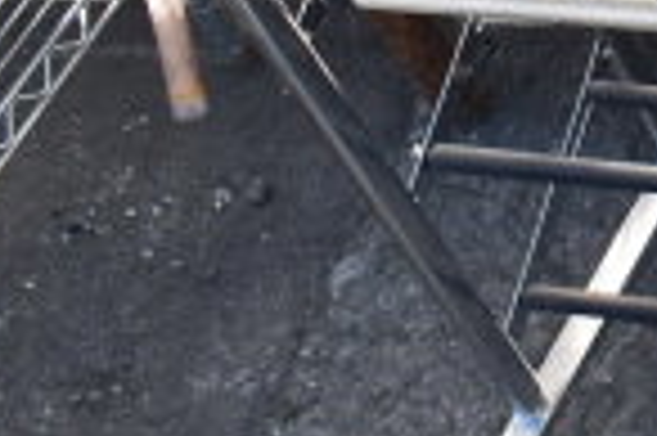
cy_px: -106
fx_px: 2060
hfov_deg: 14.9
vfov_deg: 11.8
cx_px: 1310
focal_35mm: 113
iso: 200
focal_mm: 18
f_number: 7.1
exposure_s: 1/160
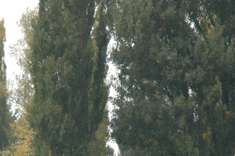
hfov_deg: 6.5
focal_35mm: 316
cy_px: 231
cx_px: 67
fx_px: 2061
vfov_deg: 4.3
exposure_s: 1/125
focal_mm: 70
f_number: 5.6
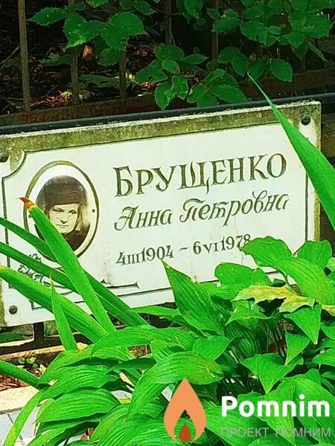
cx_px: 168
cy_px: 223
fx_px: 413
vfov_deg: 56.8
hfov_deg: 44.2
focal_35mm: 32
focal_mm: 4.5
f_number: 2
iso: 203
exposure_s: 1/50
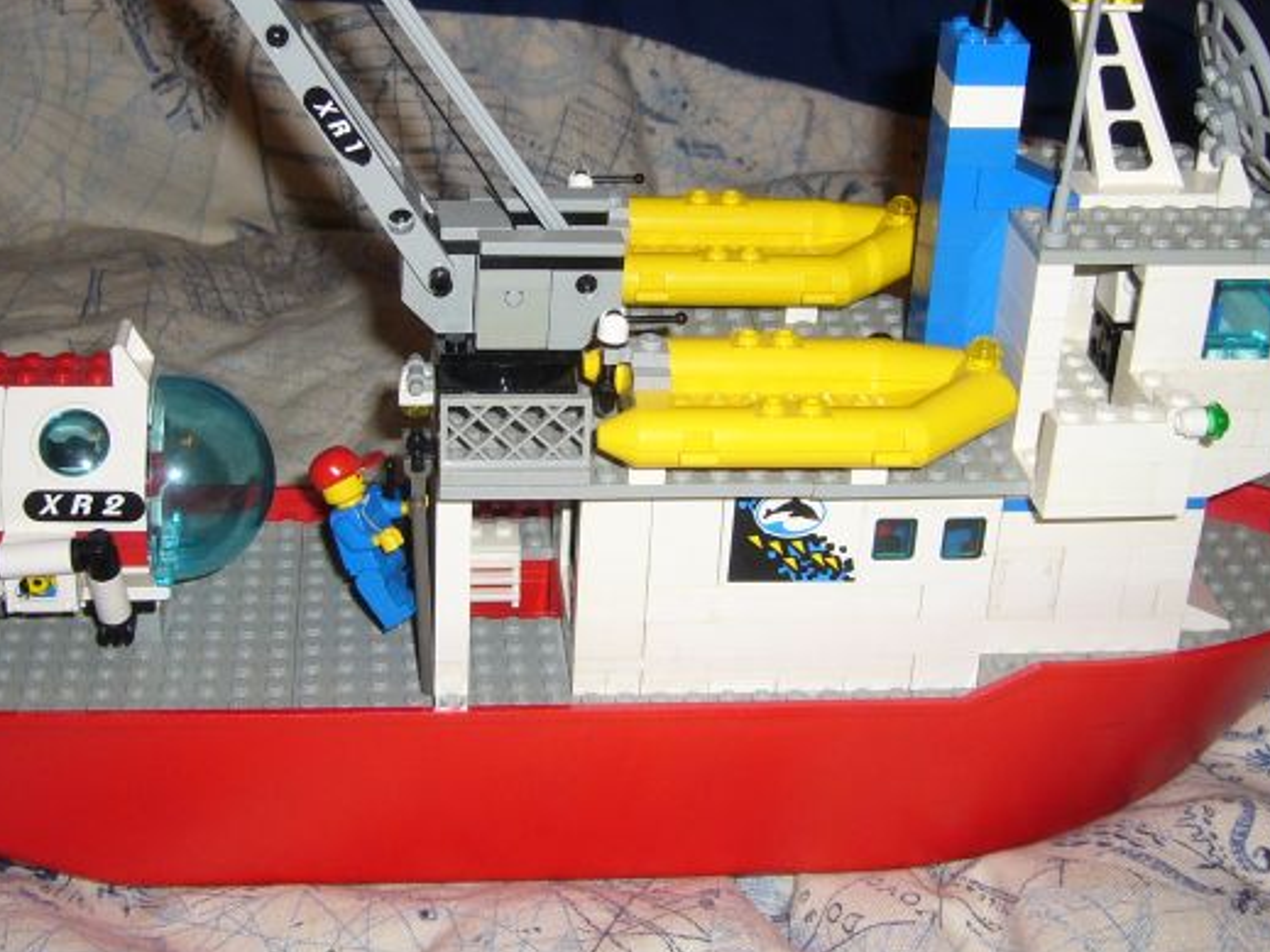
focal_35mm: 54
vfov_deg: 26.8
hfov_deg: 35.4
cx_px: 519
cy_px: 301
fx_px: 1981
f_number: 2.8
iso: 100
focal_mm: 5.8
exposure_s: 1/60
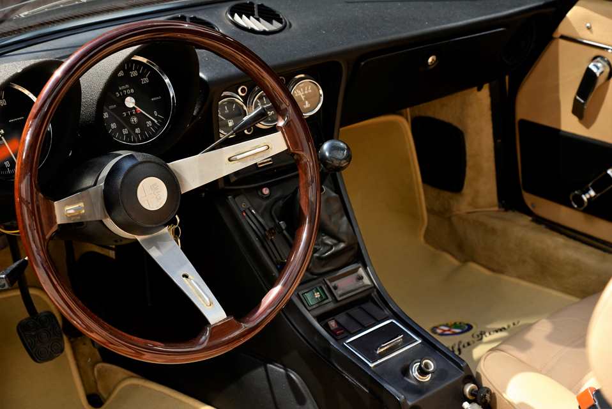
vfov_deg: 19.5
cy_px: 204
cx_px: 306
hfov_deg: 28.8
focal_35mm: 70
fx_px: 1191
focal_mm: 70
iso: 125
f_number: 8
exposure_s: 1/125
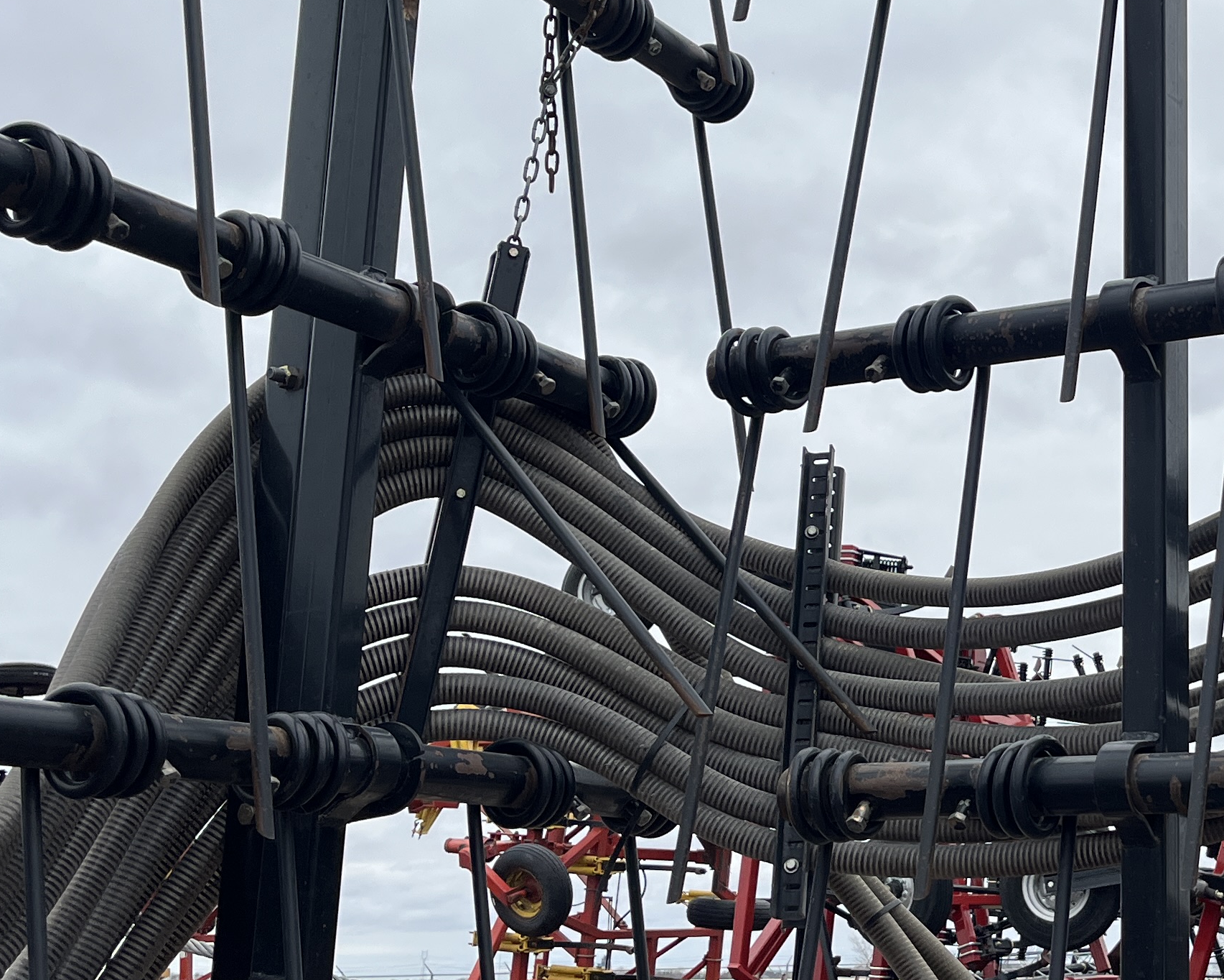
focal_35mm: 60
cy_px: 489
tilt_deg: +13.7
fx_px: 2174
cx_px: 1107
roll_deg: +0.6
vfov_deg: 25.4
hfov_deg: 30.1
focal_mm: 5.1
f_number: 1.6
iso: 50
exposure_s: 1/2101
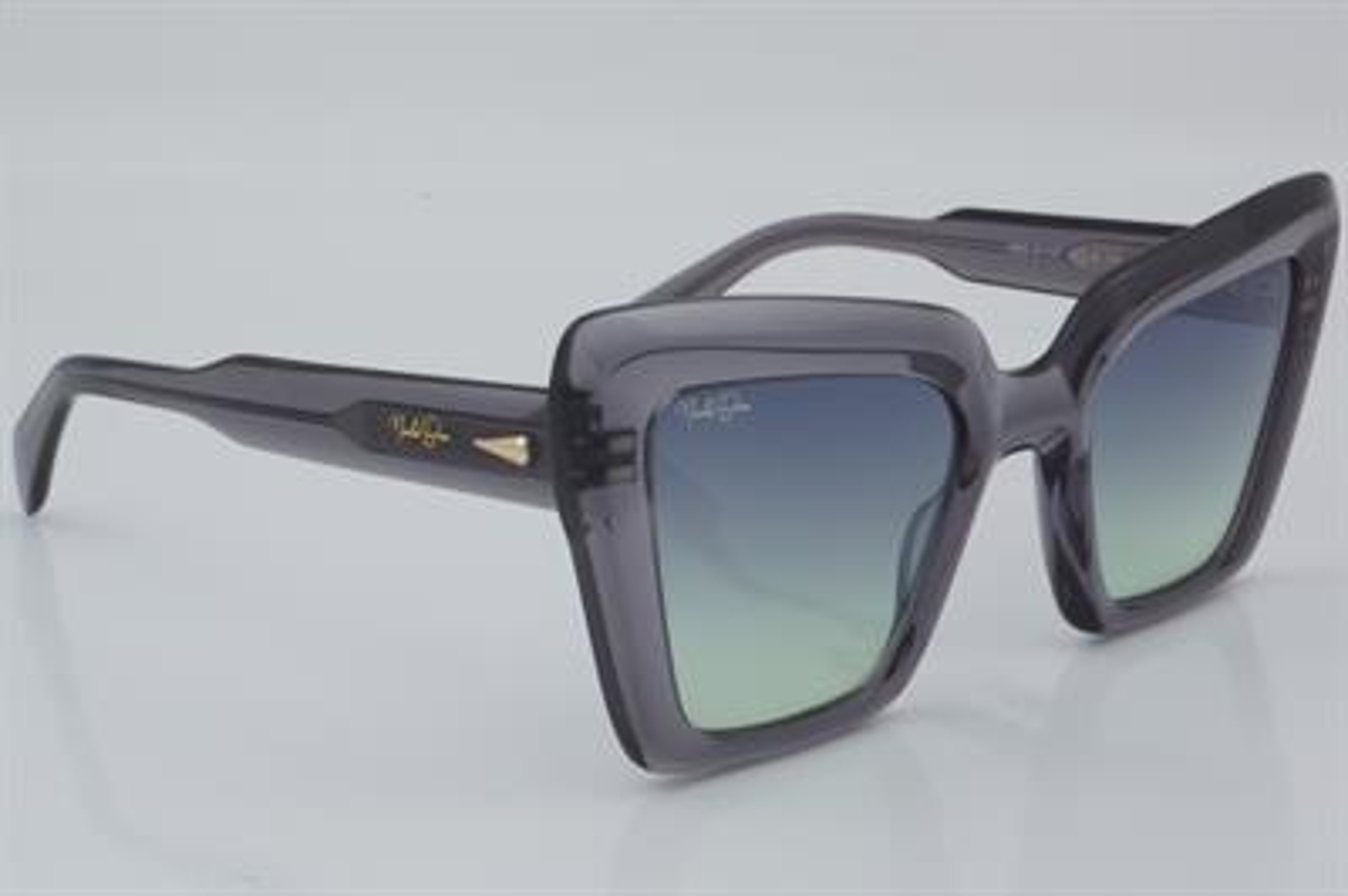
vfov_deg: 18.2
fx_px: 2806
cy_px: 448
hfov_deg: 27.0
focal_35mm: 75
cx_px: 674
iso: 100
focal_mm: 50
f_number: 32
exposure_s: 1/4
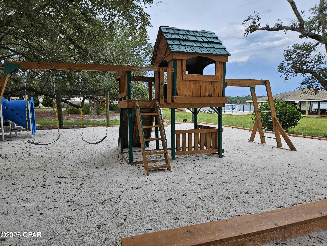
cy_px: 123
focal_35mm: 23
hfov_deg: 73.9
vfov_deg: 58.9
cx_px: 164
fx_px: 217
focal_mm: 5.4
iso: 32
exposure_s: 1/120
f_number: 1.8
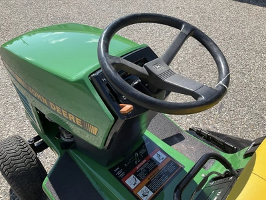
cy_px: 100
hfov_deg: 61.7
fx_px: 223
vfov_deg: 48.2
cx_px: 133
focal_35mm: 29
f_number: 1.8
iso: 25
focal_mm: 3
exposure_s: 1/1195
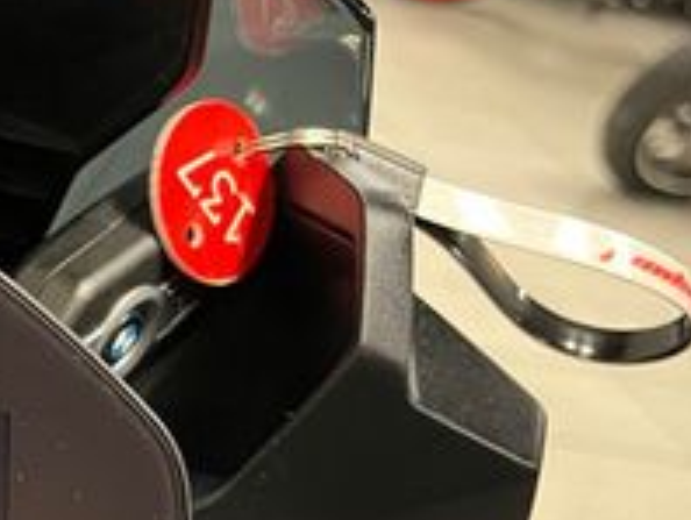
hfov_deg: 20.0
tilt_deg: -32.4
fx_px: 1679
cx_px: -349
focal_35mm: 84
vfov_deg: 17.4
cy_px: 454
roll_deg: -10.9
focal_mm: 5.1
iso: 400
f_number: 1.6
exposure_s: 1/33
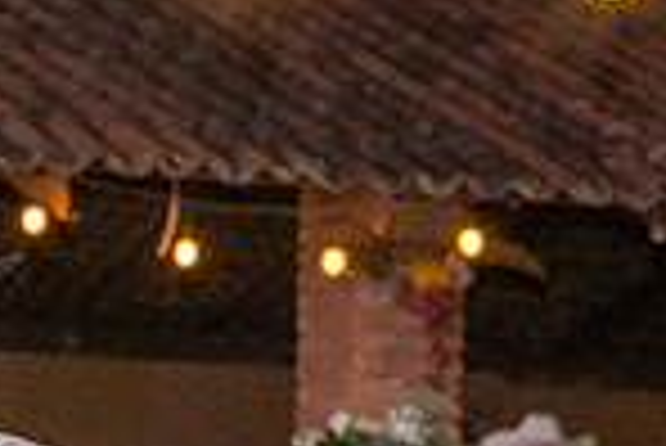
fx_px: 5741
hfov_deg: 6.6
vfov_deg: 4.4
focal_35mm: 310
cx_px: -171
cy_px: 777
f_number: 6
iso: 2000
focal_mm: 79
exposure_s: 1/160
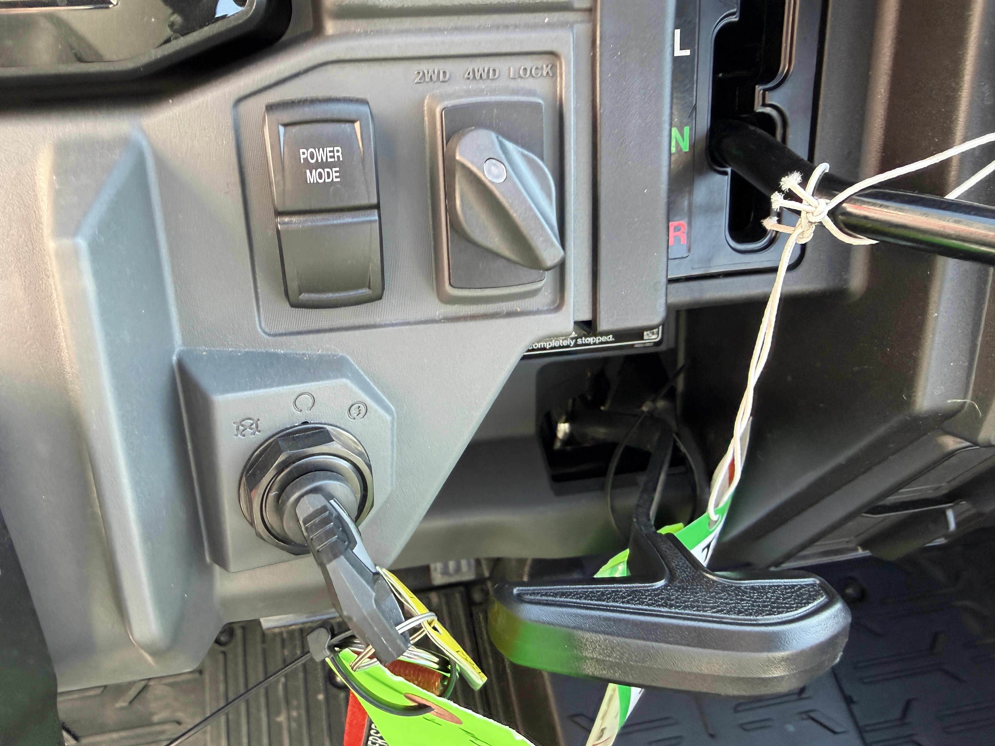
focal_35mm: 24
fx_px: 690
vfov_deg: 56.8
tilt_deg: -58.8
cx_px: 498
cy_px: 373
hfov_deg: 71.6
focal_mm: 2.22
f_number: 2.2
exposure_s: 1/121
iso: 200
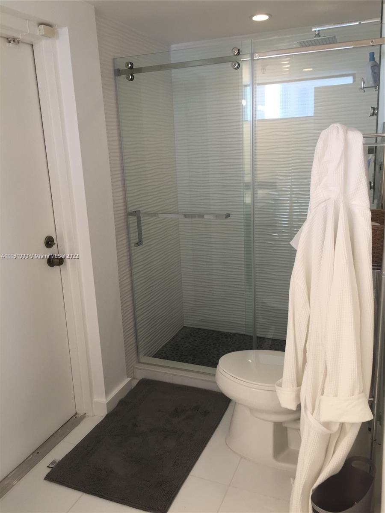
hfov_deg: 48.2
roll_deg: +1.9
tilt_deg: -11.8
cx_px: 192
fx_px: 430
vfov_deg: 61.7
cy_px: 256
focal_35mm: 29
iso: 32
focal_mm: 4.15
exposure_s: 1/60
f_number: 2.2
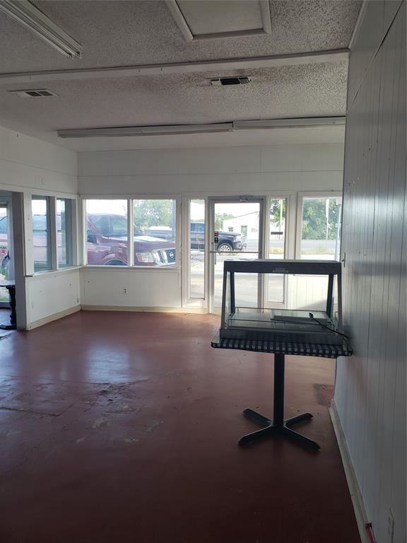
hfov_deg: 53.1
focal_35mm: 26
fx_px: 408
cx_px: 204
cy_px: 272
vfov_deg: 67.3
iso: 64
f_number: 2.4
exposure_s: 1/100
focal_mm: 4.3
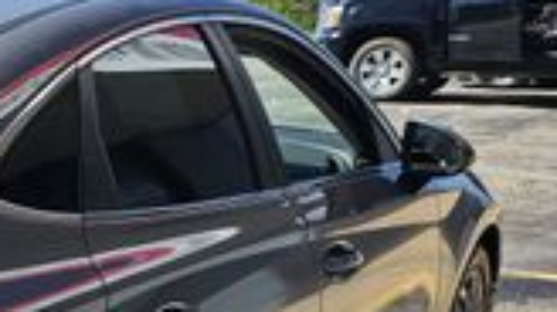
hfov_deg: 19.3
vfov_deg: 11.9
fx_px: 1446
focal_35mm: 98
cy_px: 427
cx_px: -258
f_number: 1.7
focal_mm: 6.3
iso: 10
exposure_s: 1/522
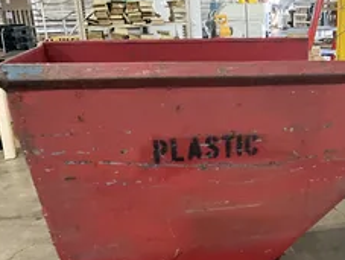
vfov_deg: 27.9
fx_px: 509
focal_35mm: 51
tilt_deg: -23.0
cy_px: 216
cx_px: 257
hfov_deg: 36.6
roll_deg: +2.3
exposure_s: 1/30
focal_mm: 3
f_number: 1.8
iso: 500
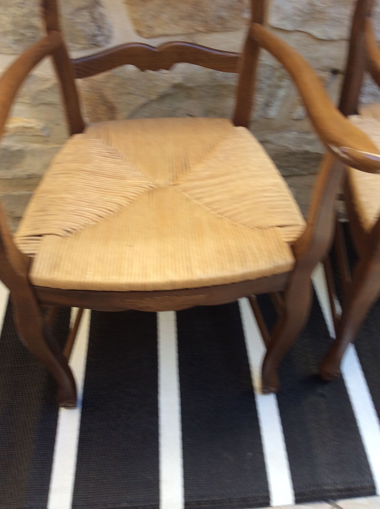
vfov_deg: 56.9
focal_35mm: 32
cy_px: 254
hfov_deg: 44.1
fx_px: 470
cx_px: 190
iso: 32
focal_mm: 3.3
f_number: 2.4
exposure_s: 1/100
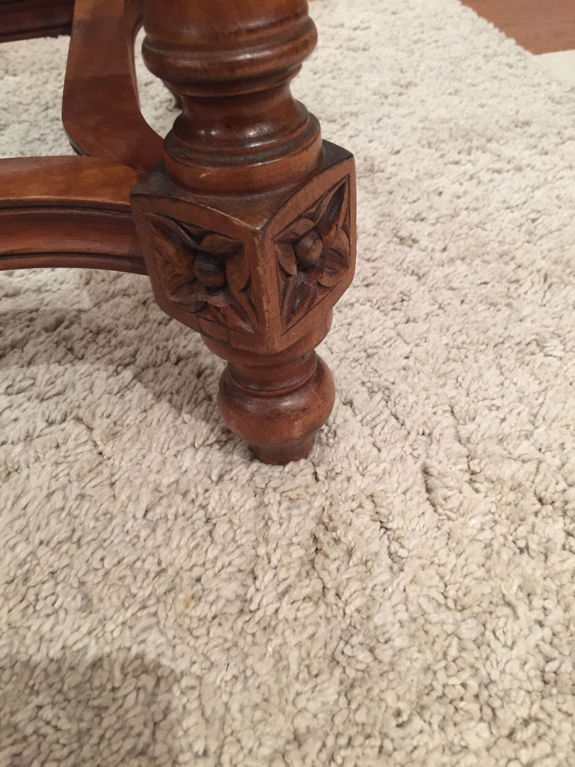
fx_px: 642
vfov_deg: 61.7
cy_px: 384
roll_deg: +4.6
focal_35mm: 29
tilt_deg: -43.0
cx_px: 288
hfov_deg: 48.2
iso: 160
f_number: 2.2
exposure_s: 1/8
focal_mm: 4.15
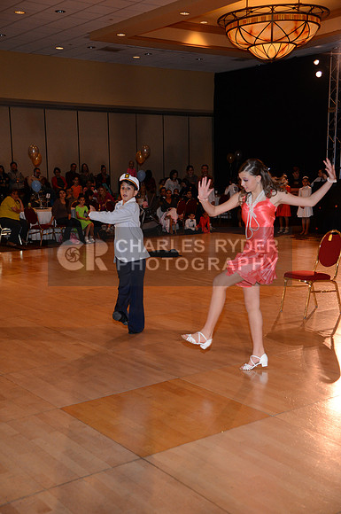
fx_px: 655
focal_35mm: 46
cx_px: 170
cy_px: 257
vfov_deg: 42.8
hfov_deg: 29.2
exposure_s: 1/200
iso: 2000
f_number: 4.5
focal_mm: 46
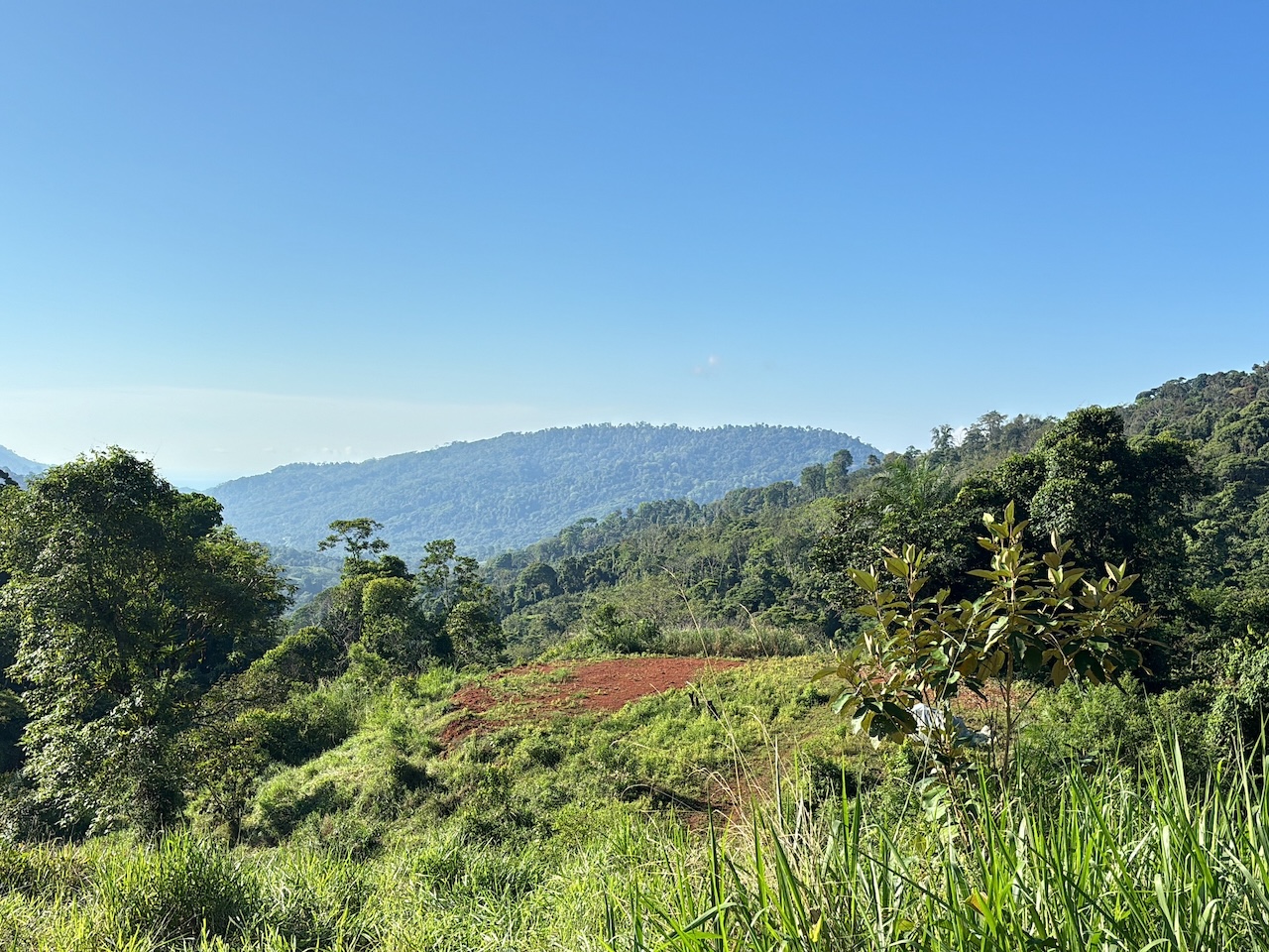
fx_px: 1100
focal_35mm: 30
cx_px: 634
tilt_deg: -1.3
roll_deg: -0.5
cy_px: 476
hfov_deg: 60.0
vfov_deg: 46.8
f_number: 1.6
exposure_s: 1/4630
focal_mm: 5.96
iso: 50
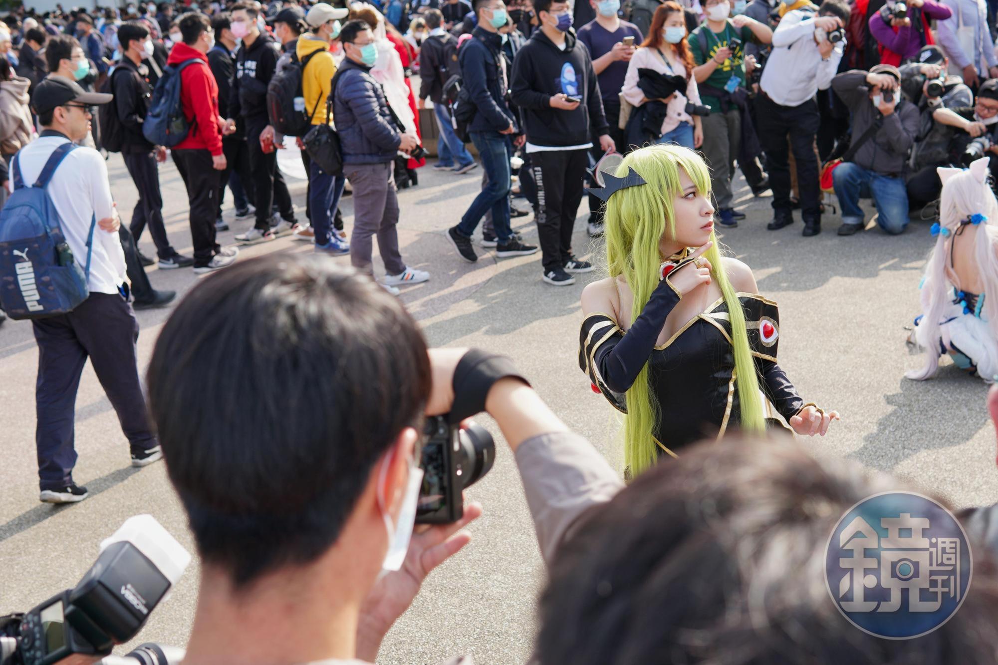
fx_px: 1247
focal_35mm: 45
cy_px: 332
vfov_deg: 29.9
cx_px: 499
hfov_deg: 43.6
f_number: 4
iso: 100
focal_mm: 30
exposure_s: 1/320
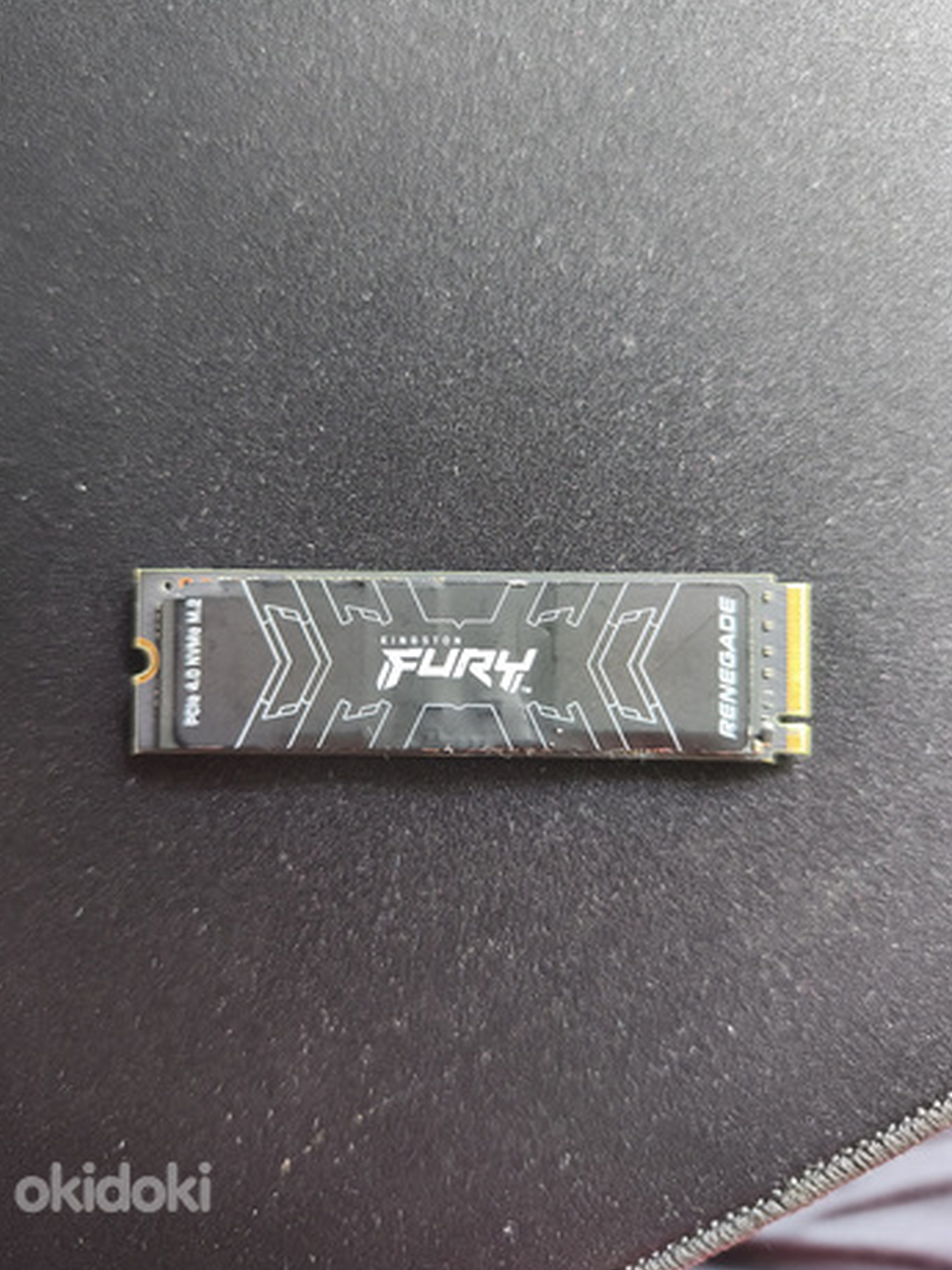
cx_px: 454
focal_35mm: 25
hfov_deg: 54.9
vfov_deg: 69.3
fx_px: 917
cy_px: 594
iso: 2500
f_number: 1.65
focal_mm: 6.18
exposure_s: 1/20
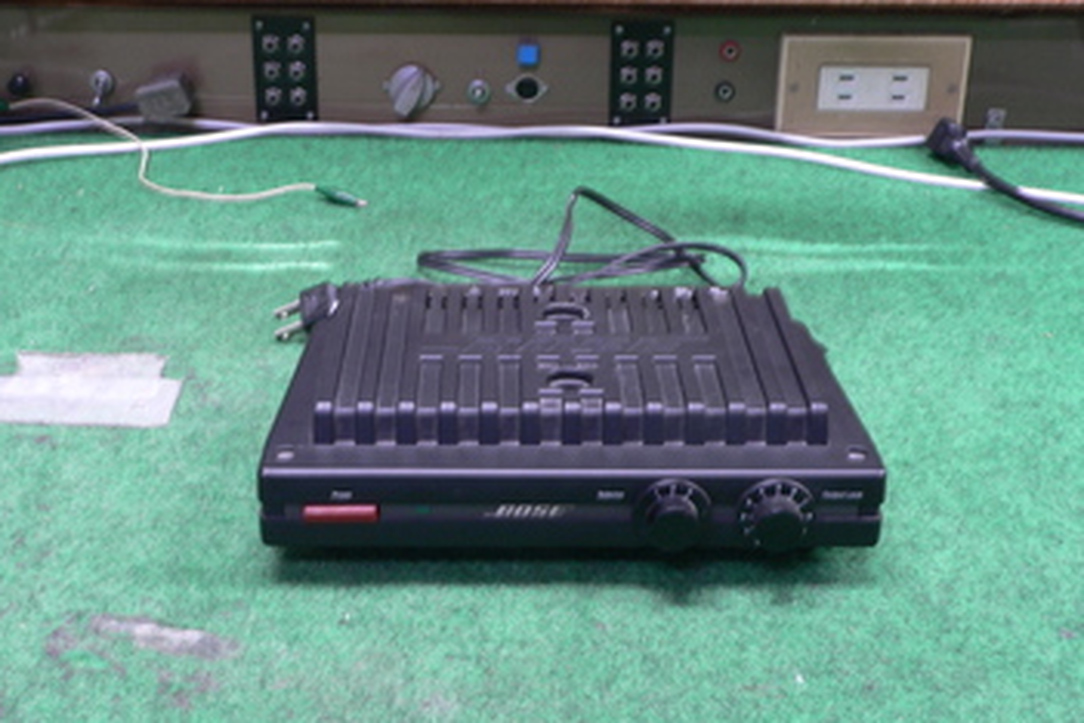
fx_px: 1626
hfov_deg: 36.9
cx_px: 516
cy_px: 385
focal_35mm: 54
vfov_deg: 25.1
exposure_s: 1/1.3
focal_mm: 7.9
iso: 100
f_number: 6.5
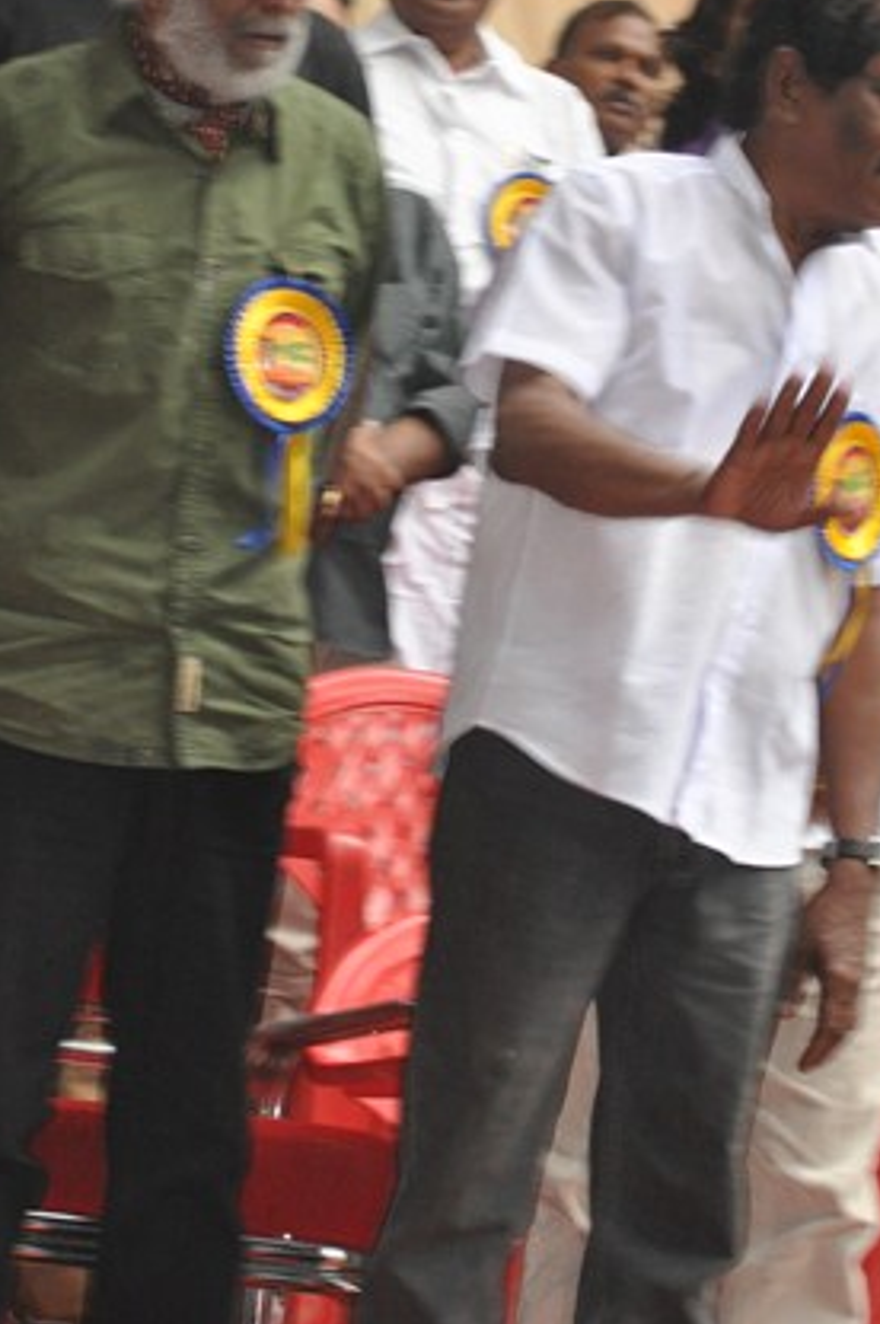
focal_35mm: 222
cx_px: 548
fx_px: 8153
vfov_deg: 9.3
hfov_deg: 6.2
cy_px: 408
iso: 800
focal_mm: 80
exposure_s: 1/60
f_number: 5.3
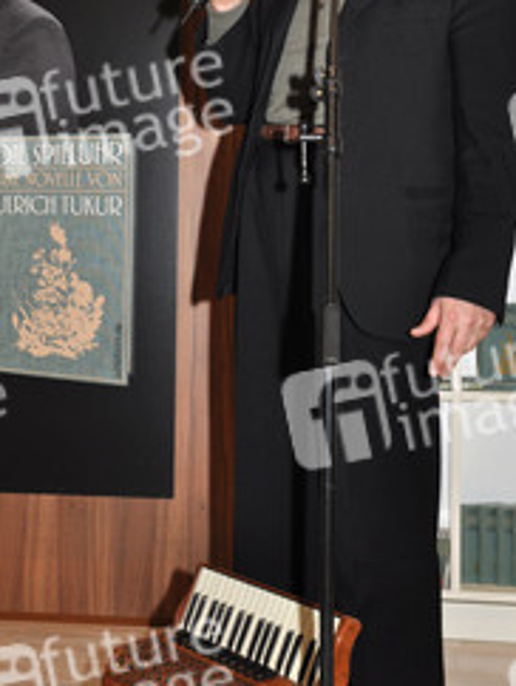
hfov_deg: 19.9
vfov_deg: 26.3
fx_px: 1464
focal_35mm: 74
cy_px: 261
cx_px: 172
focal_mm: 31
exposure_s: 1/160
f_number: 6.3
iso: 320
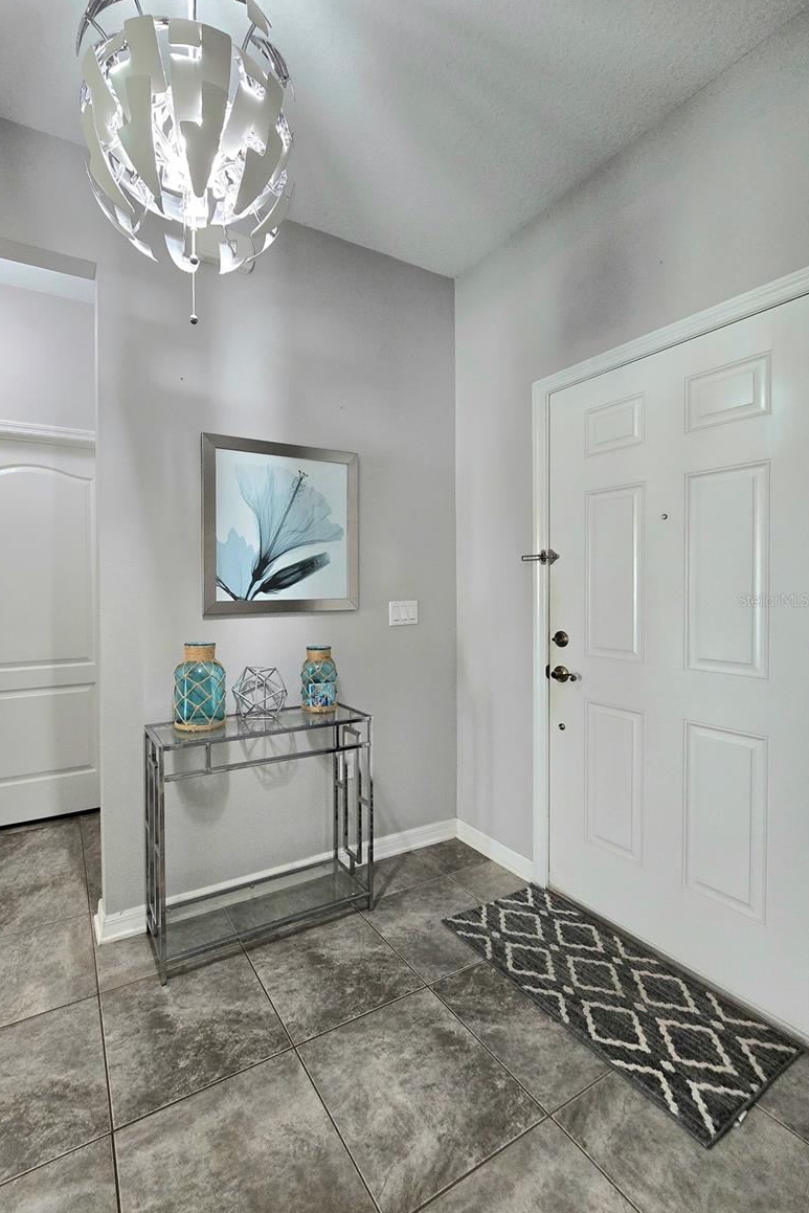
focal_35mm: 14
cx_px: 341
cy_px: 600
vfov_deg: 104.2
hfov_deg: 80.6
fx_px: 472
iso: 320
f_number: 2.2
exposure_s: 1/60.2
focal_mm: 2.2
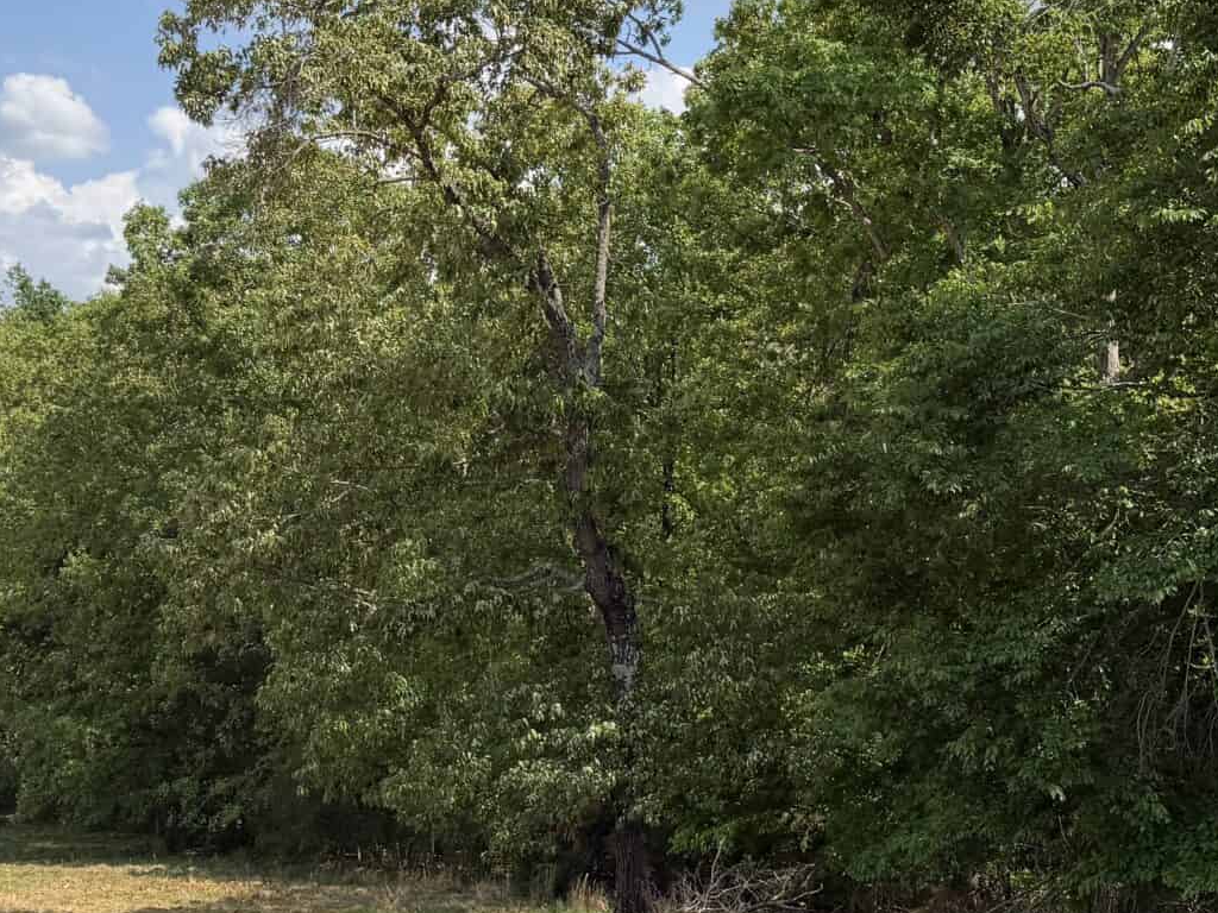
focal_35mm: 60
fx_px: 2111
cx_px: 853
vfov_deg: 24.4
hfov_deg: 31.8
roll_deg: +5.1
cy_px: 396
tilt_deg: +1.9
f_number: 1.78
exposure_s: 1/3584
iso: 100
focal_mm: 6.76
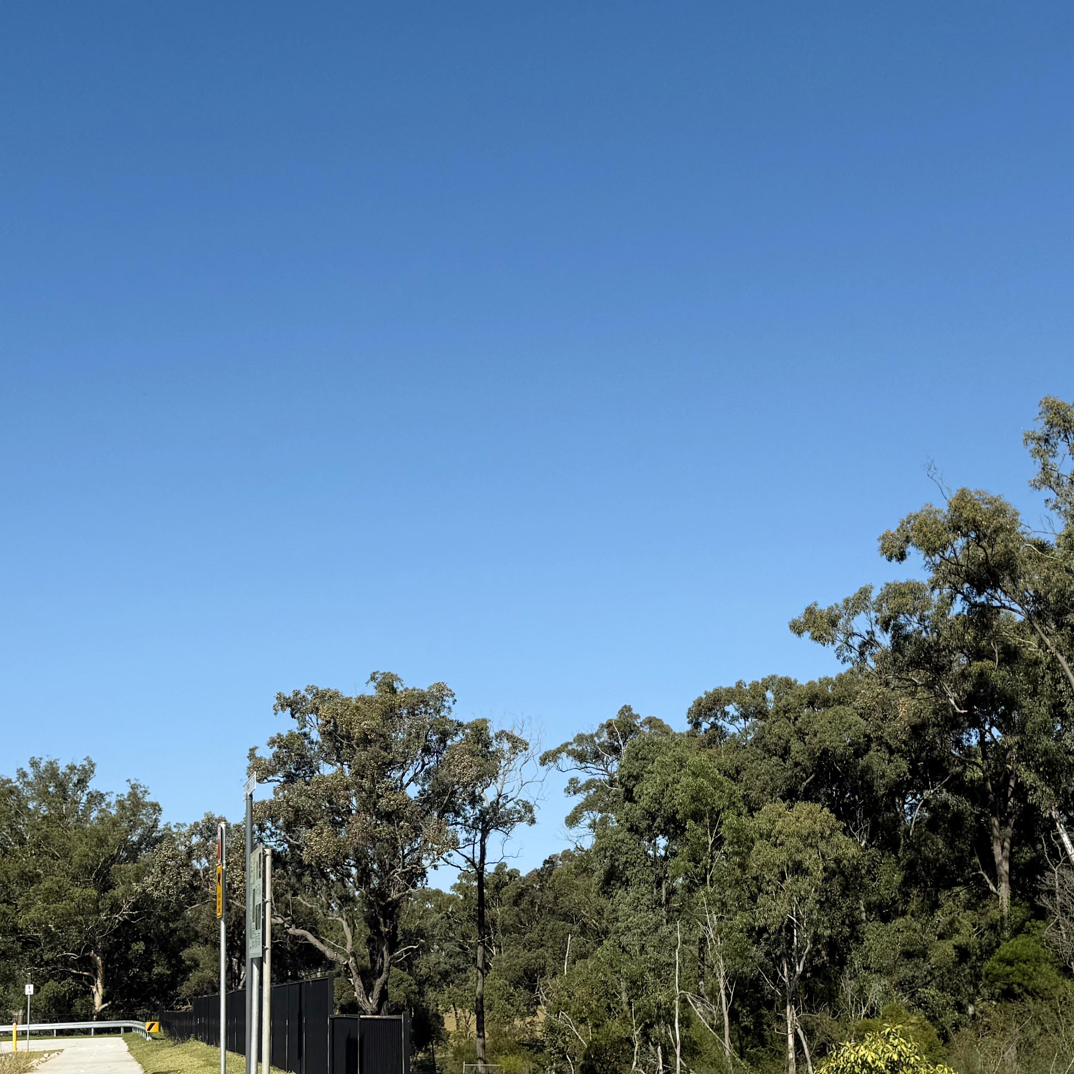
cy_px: 774
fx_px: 1685
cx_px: 469
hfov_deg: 35.3
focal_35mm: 48
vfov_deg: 34.8
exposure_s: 1/6711
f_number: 1.78
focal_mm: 6.76
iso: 80
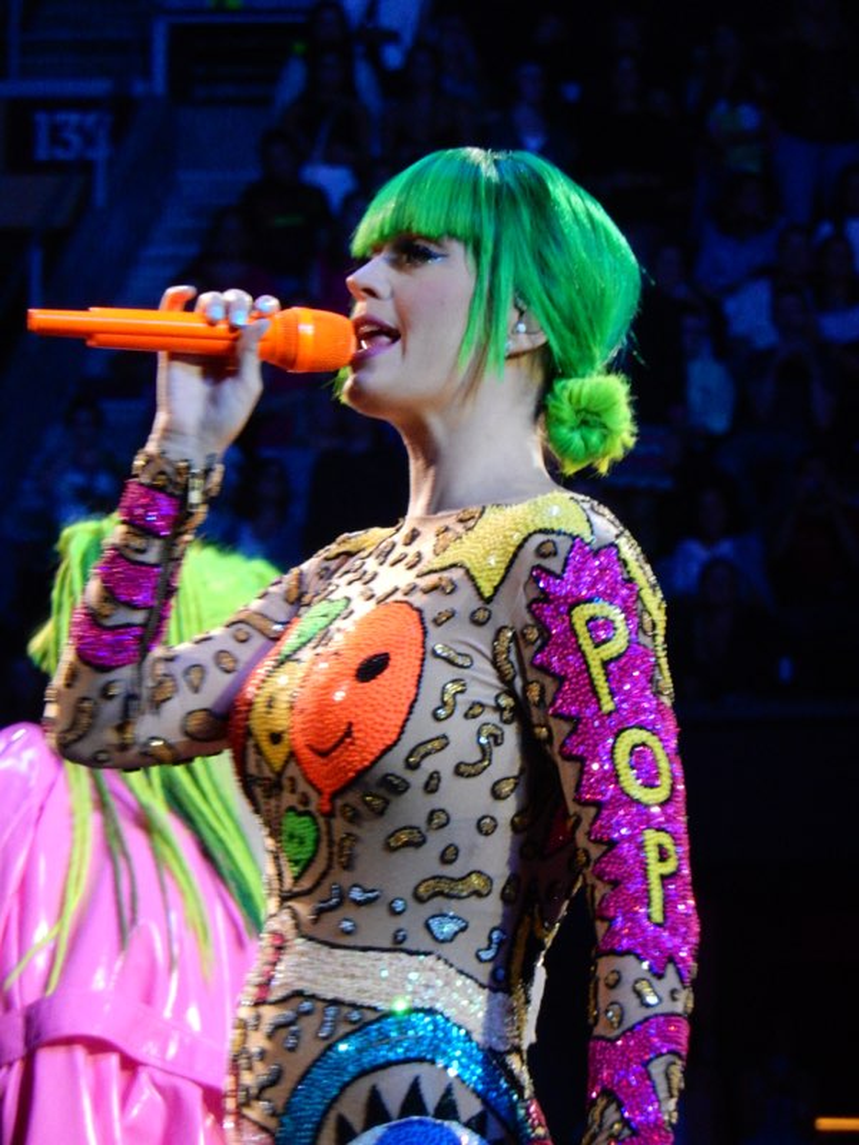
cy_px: 572
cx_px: 430
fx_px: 12672
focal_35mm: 383
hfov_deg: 3.9
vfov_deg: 5.2
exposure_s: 1/60
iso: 1100
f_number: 6.2
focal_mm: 68.7
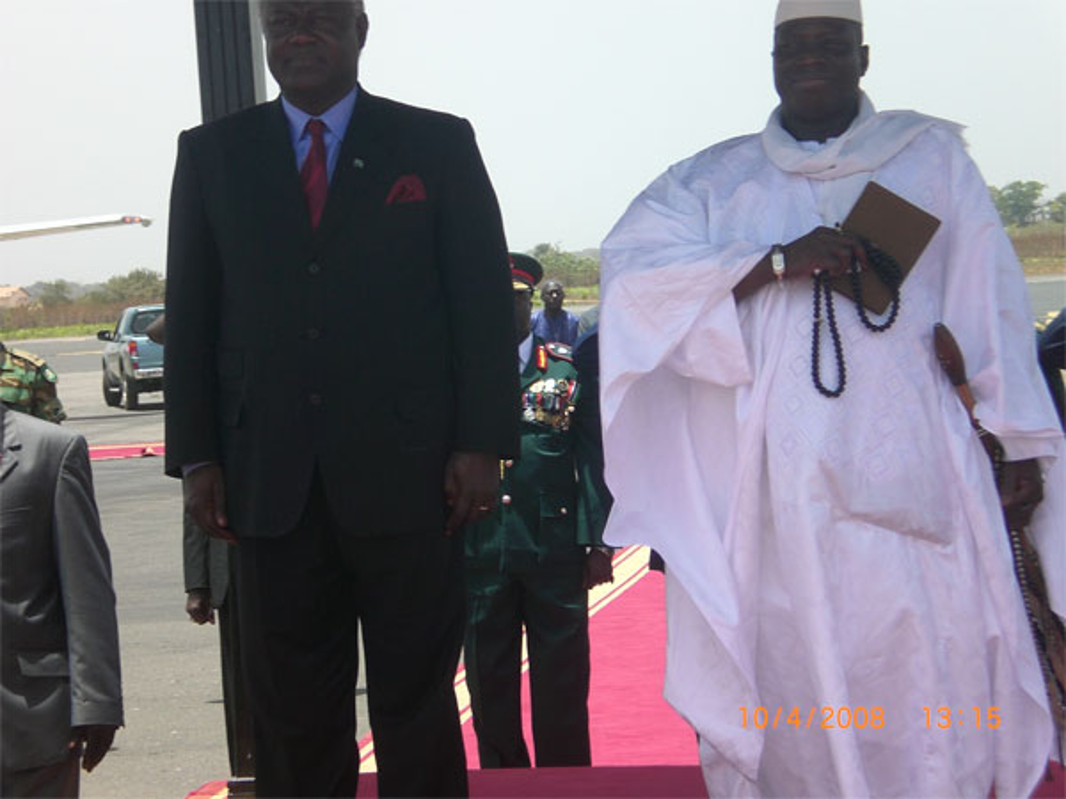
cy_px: 400
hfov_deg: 17.3
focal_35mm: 114
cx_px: 533
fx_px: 3511
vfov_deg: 13.0
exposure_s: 1/160
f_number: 5.9
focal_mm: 18.9
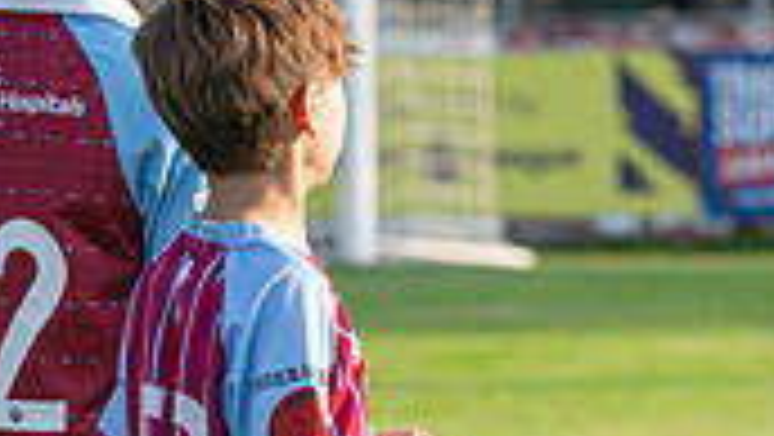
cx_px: 1025
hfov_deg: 3.3
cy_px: 499
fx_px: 13287
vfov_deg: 1.9
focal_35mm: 647
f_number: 5
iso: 200
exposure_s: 1/400
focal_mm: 135
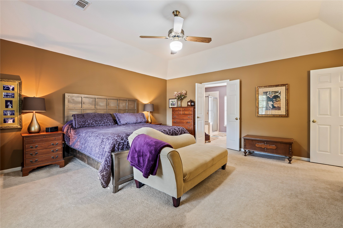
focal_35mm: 16
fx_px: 152
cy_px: 114
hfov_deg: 96.8
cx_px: 172
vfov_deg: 73.7
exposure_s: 1.6
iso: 125
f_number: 6.3
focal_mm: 16
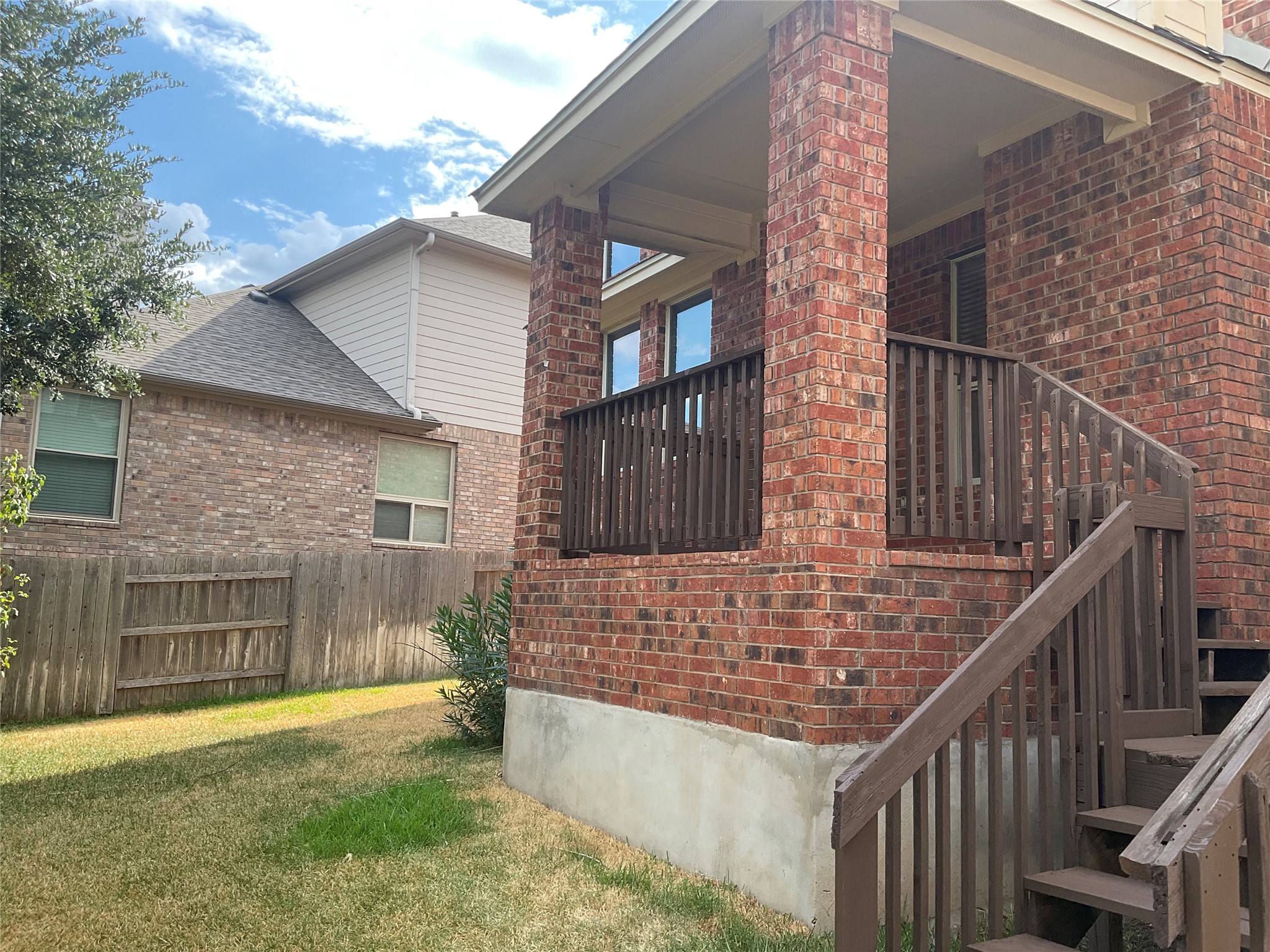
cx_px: 635
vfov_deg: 48.2
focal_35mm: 29
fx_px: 1064
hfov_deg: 61.7
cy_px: 476
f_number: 1.8
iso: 16
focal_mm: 3
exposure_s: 1/391
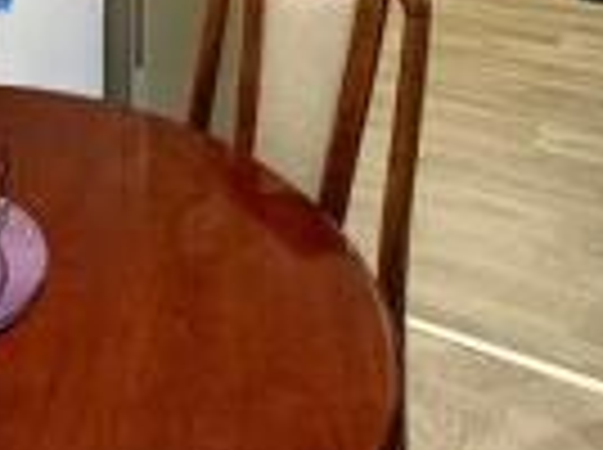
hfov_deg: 30.0
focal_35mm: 61
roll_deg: +1.4
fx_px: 1061
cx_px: 29
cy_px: -155
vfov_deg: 21.4
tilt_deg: -10.8
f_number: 2.2
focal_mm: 2.22
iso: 640
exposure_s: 1/50
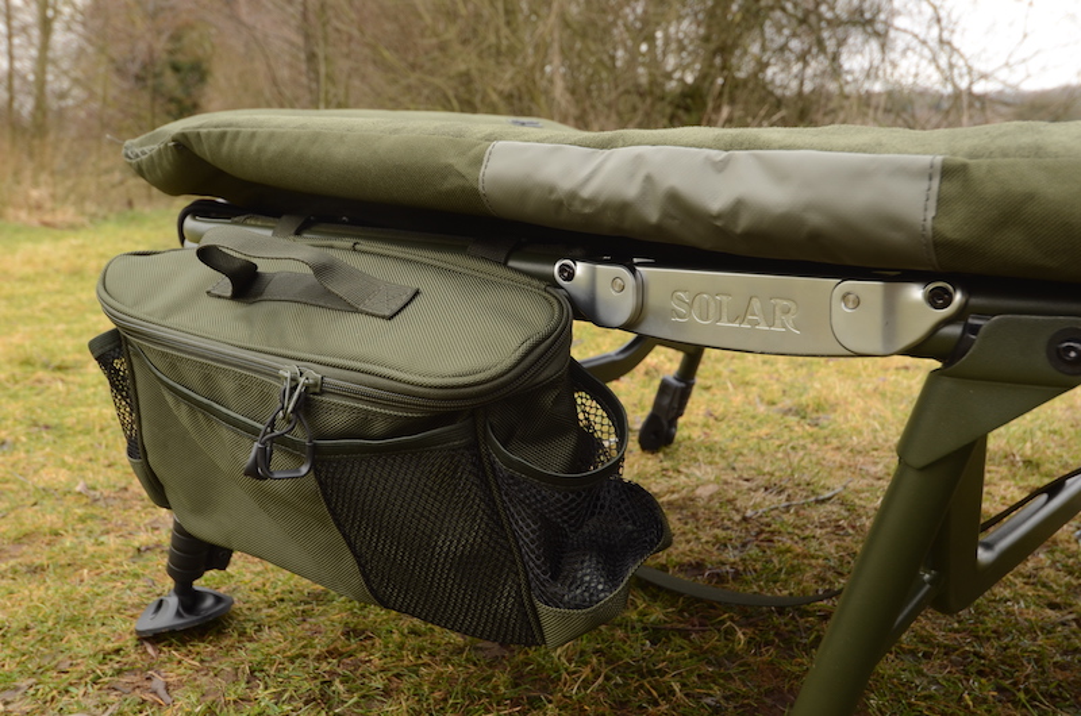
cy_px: 358
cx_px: 540
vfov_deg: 36.7
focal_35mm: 36
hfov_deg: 53.2
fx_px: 1079
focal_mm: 24
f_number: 9
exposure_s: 1/80
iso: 250
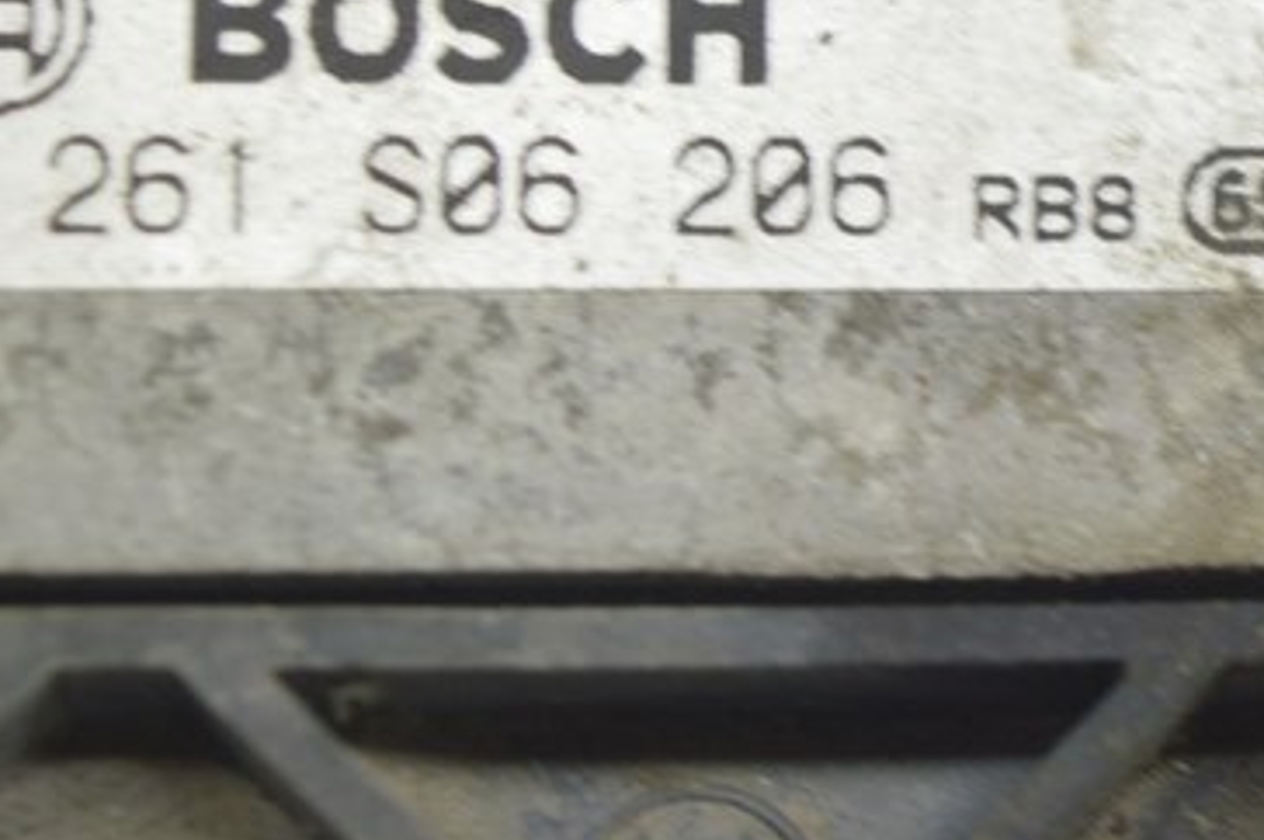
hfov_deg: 9.7
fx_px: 7402
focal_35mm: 211
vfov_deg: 6.4
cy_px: -224
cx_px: 1195
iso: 400
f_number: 5.6
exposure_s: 1/20
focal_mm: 50
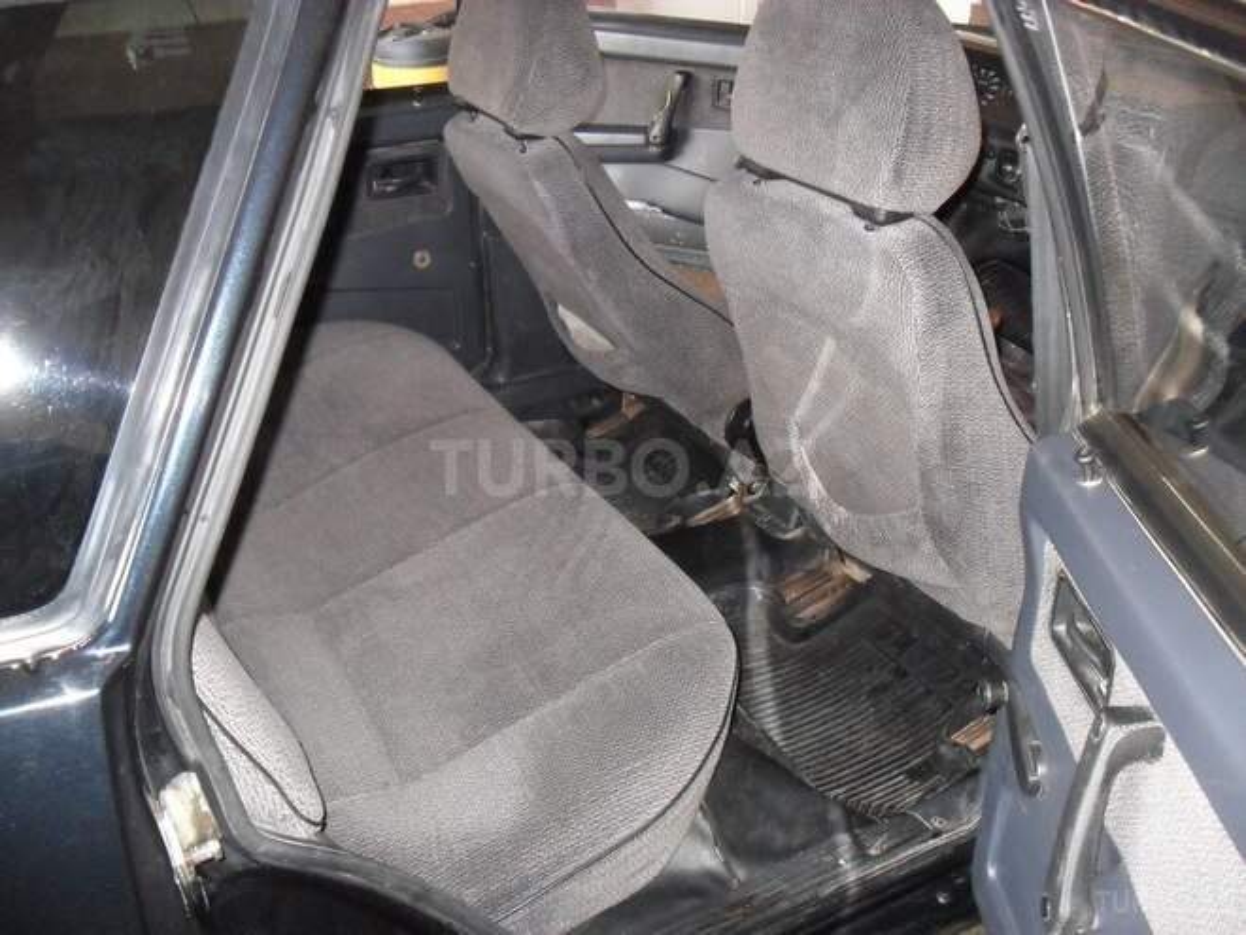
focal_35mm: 35
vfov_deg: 40.7
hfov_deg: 52.6
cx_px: 623
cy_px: 468
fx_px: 1260
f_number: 3
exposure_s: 1/45
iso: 320
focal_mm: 6.3
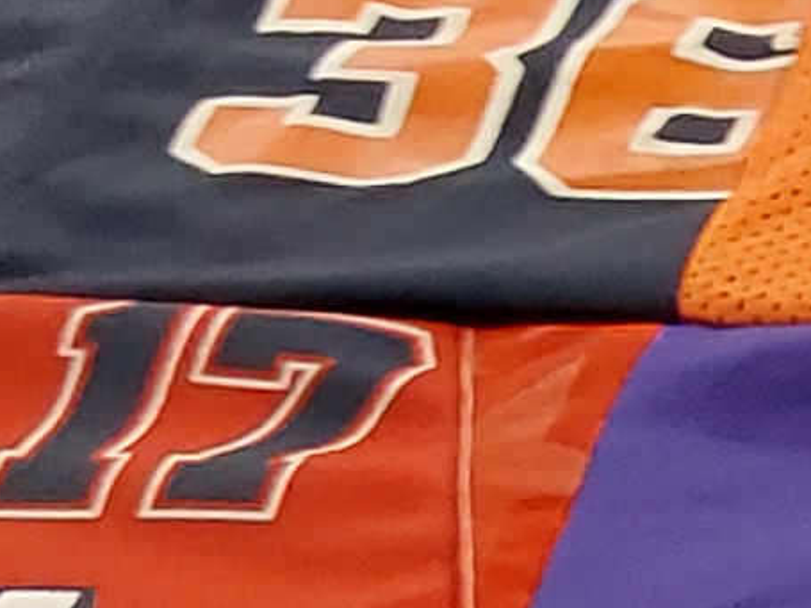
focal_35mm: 201
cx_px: 1996
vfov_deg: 7.2
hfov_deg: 8.8
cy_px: 1141
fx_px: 4708
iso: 160
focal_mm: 2.91
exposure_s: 1/60
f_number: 1.9
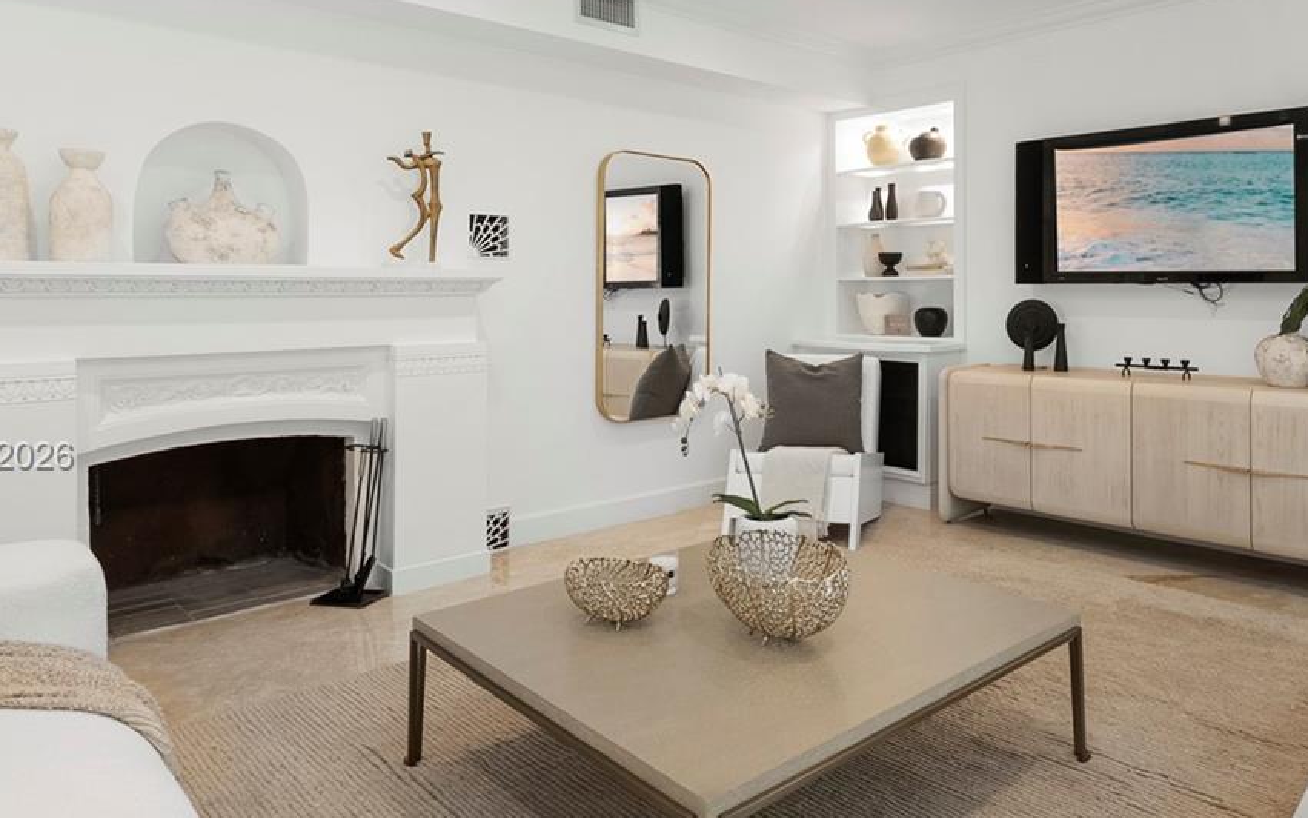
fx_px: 820
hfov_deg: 75.7
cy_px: 458
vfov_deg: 52.9
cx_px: 824
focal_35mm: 23
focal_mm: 12
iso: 400
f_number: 8
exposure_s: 1/2
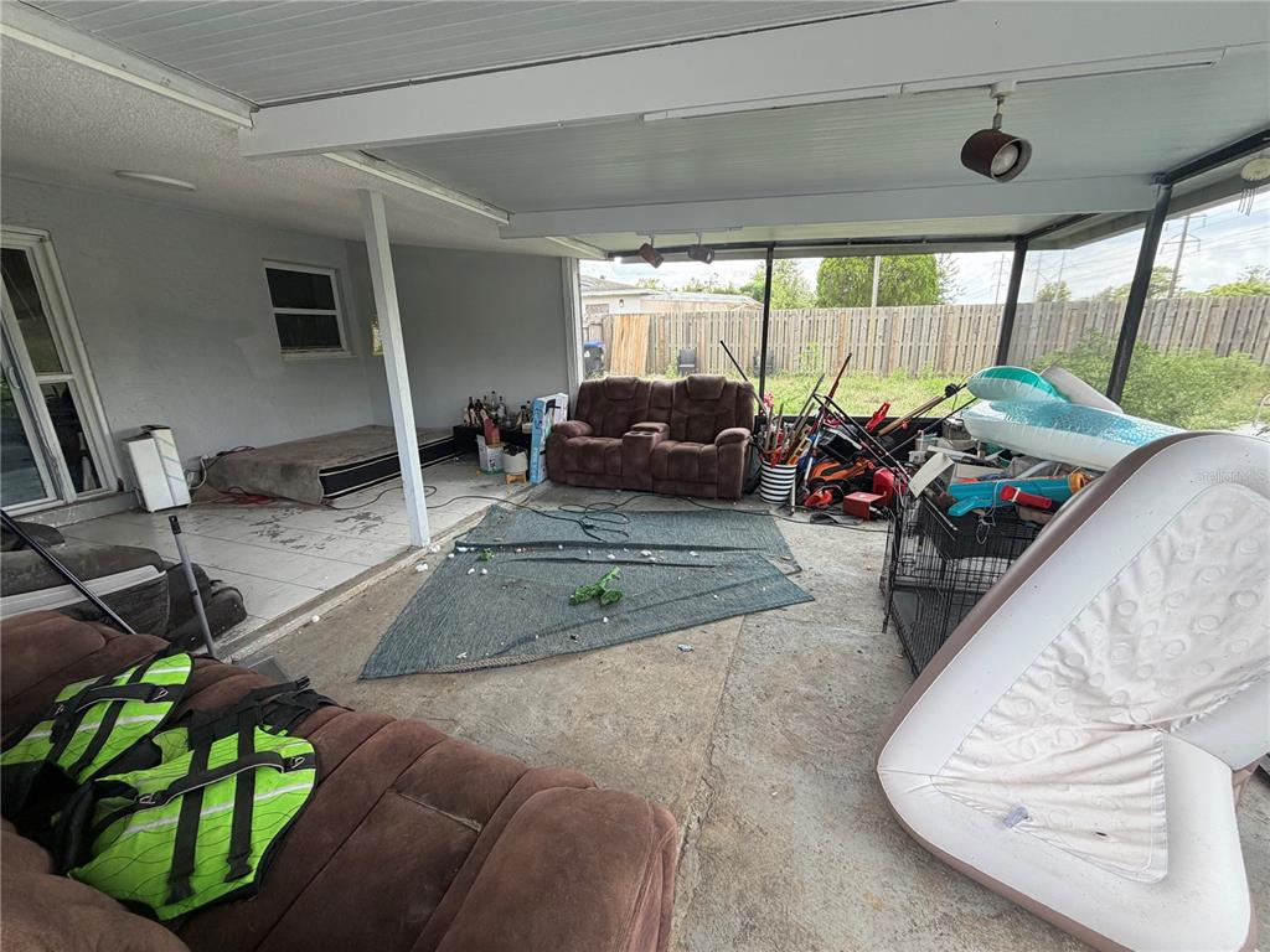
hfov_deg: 102.1
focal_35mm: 14
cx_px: 635
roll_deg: +2.3
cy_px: 476
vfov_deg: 85.7
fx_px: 514
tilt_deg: -13.8
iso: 50
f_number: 2.2
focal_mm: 2.22
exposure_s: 1/124
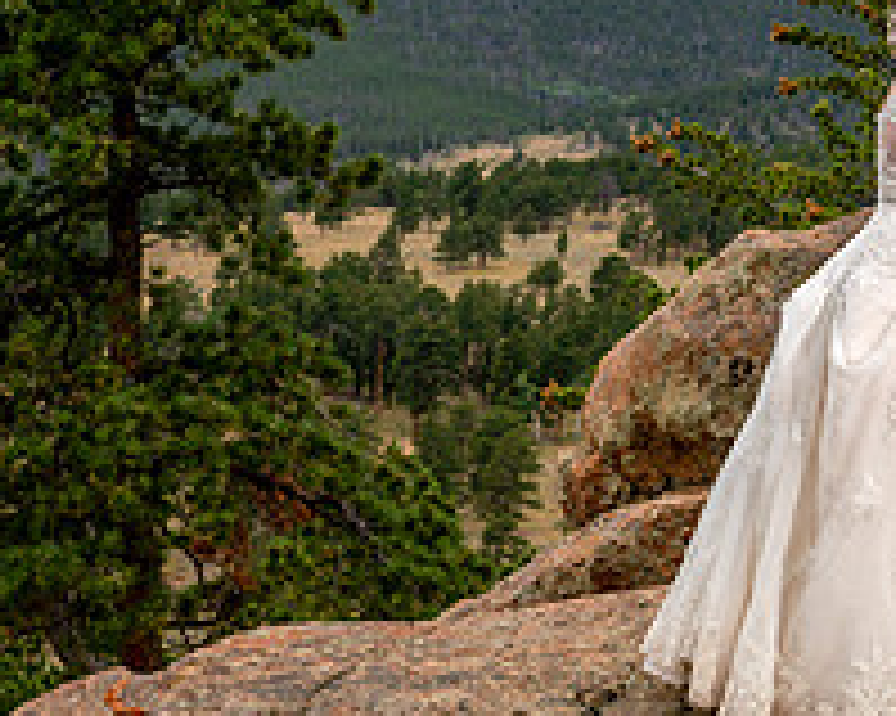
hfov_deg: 13.4
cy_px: 227
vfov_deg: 11.2
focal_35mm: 137
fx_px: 3631
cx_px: 1252
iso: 100
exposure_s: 1/60
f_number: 6.3
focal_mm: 50
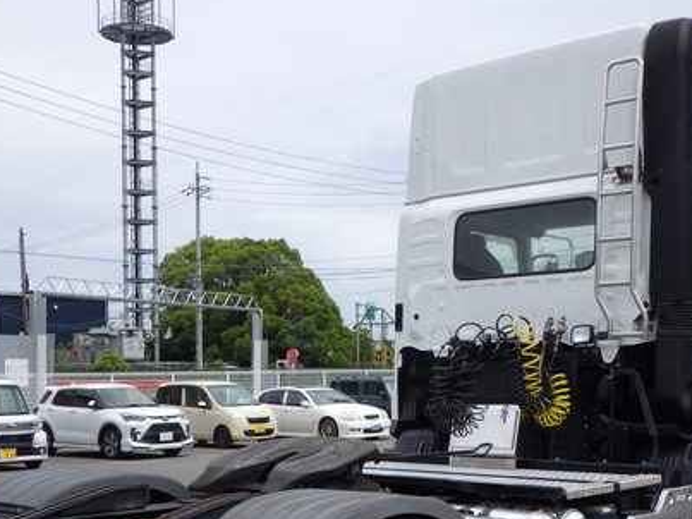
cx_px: 388
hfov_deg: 35.5
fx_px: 1079
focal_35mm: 54
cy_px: 402
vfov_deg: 26.6
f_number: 4.6
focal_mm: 6.1
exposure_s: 1/640
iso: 125
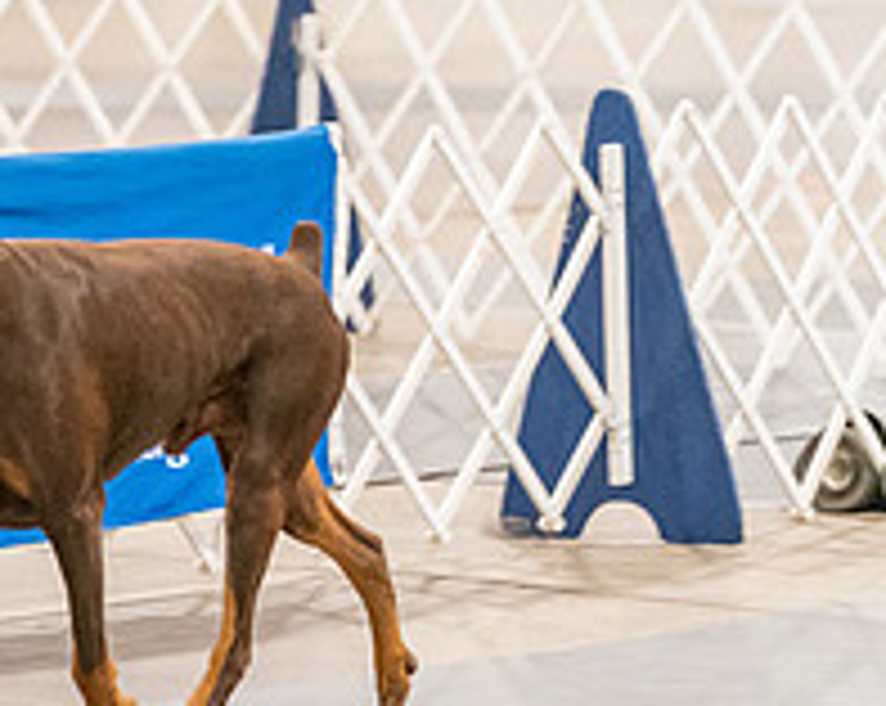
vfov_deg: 4.0
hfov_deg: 5.1
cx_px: -76
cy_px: 65
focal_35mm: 382
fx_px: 10002
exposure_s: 1/250
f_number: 3.2
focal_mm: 138
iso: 6400
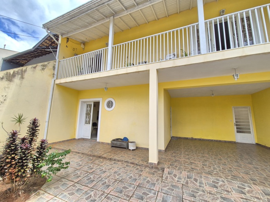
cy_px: 101
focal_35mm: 13
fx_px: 101
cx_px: 135
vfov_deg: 89.9
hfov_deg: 106.2
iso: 50
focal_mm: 2.2
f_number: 2.2
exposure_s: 1/491
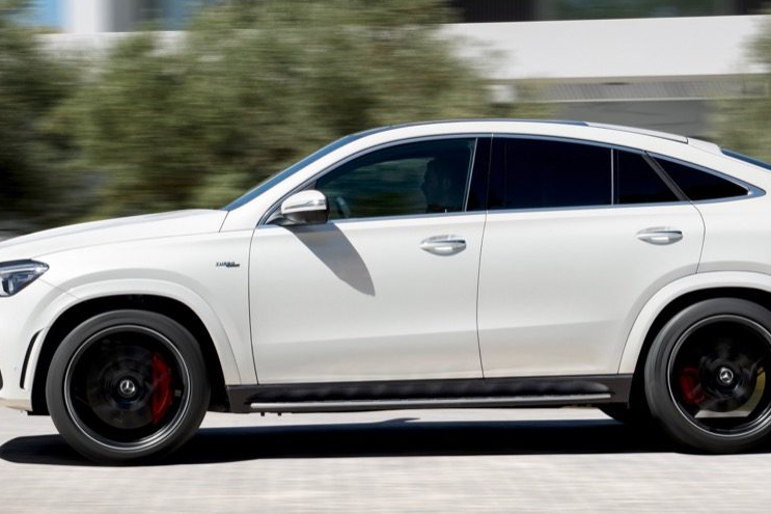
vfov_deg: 13.5
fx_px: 2162
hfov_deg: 20.2
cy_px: 183
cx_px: 373
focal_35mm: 101
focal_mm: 50
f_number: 11
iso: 100
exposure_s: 1/200
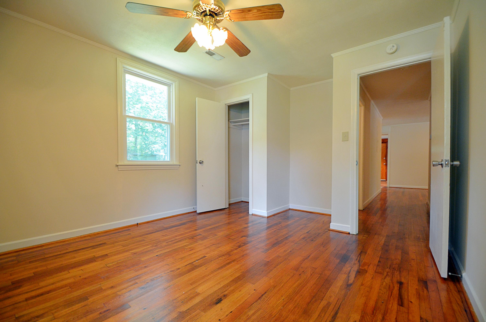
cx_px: 243
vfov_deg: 77.1
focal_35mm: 15
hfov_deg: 100.5
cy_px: 161
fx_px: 202
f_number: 3.5
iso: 800
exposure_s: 1/50
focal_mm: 10
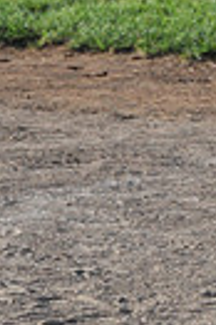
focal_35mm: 745
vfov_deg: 2.8
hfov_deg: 1.8
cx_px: 356
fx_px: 6722
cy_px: -161
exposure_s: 1/500
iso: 400
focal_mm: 112
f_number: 11
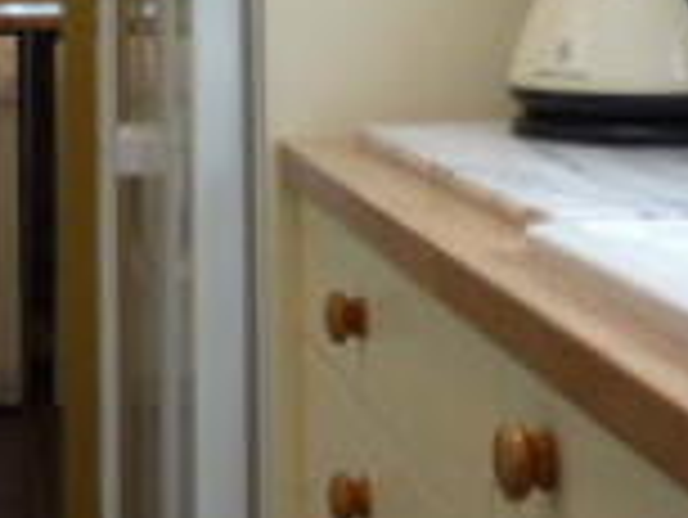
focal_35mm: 95
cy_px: -268
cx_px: 2
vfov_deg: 14.5
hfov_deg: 20.0
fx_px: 1890
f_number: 3.3
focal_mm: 4.1
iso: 200
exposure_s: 1/30
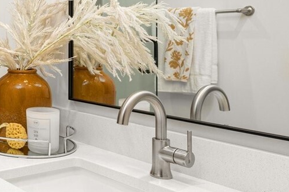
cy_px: 42
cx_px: -61
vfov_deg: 27.5
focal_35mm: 48
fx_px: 385
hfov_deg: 33.3
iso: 320
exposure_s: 1/100
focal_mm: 14
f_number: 7.1
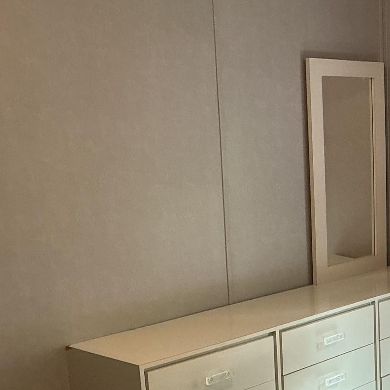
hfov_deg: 23.7
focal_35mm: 65
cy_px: 269
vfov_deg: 26.3
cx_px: 489
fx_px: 829
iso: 160
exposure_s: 1/60
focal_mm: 3
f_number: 1.8
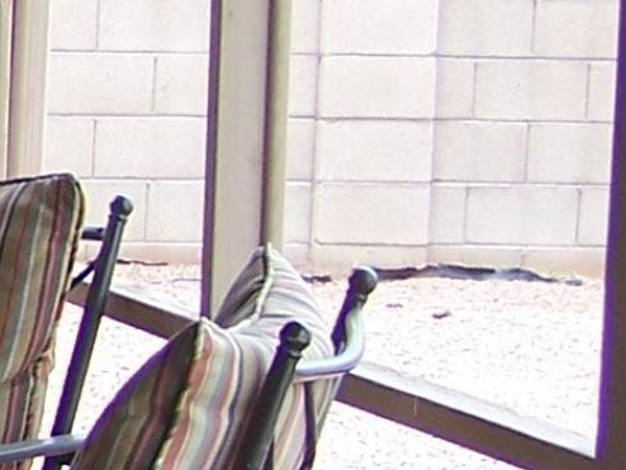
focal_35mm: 231
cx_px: -945
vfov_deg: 6.4
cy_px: 77
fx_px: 4179
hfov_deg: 7.9
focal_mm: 6.3
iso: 80
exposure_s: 1/50
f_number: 2.8
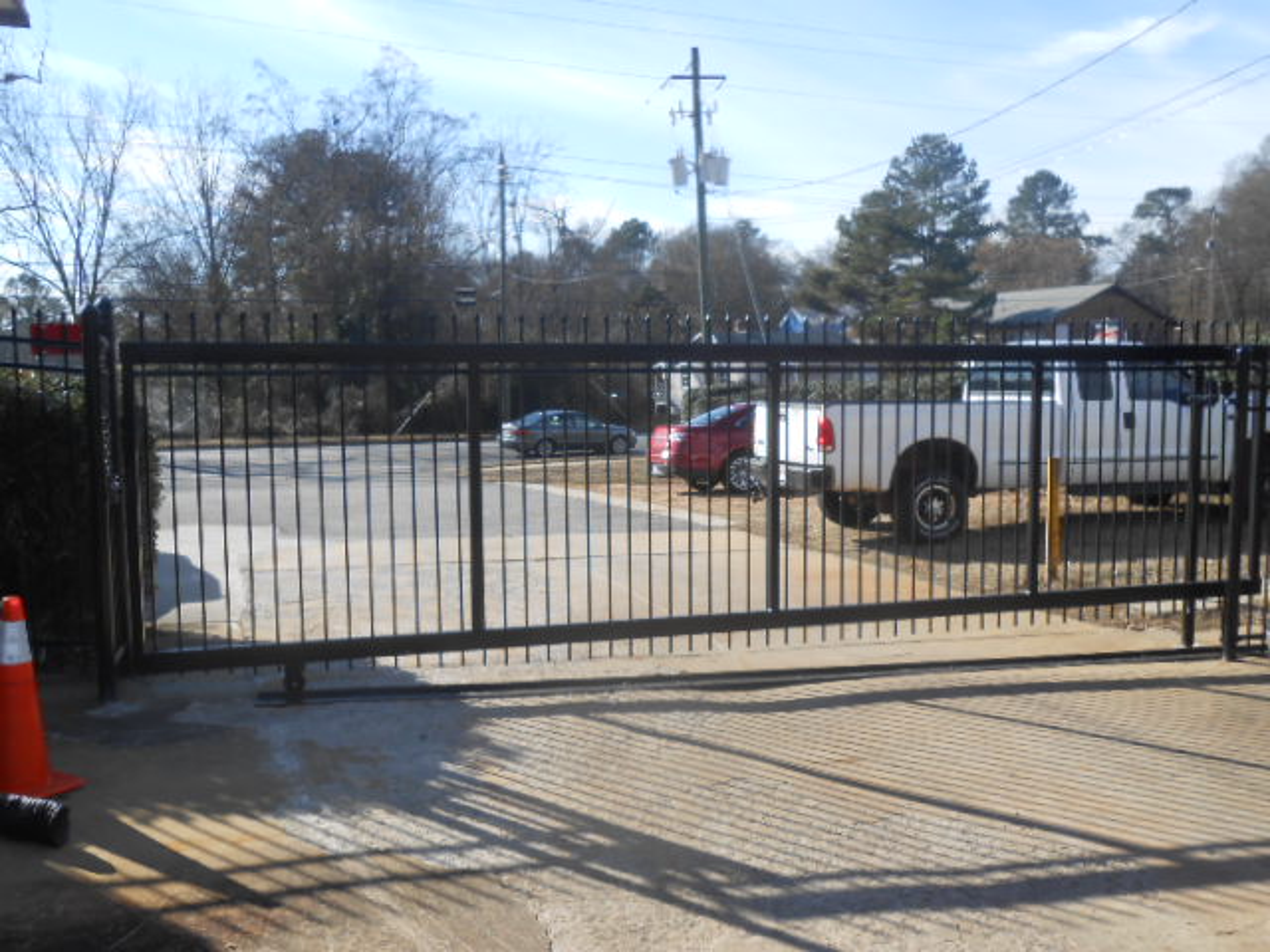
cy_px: 476
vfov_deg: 41.8
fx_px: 1247
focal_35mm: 34
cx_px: 635
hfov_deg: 54.0
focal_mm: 6
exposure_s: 1/400
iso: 80
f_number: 3.9
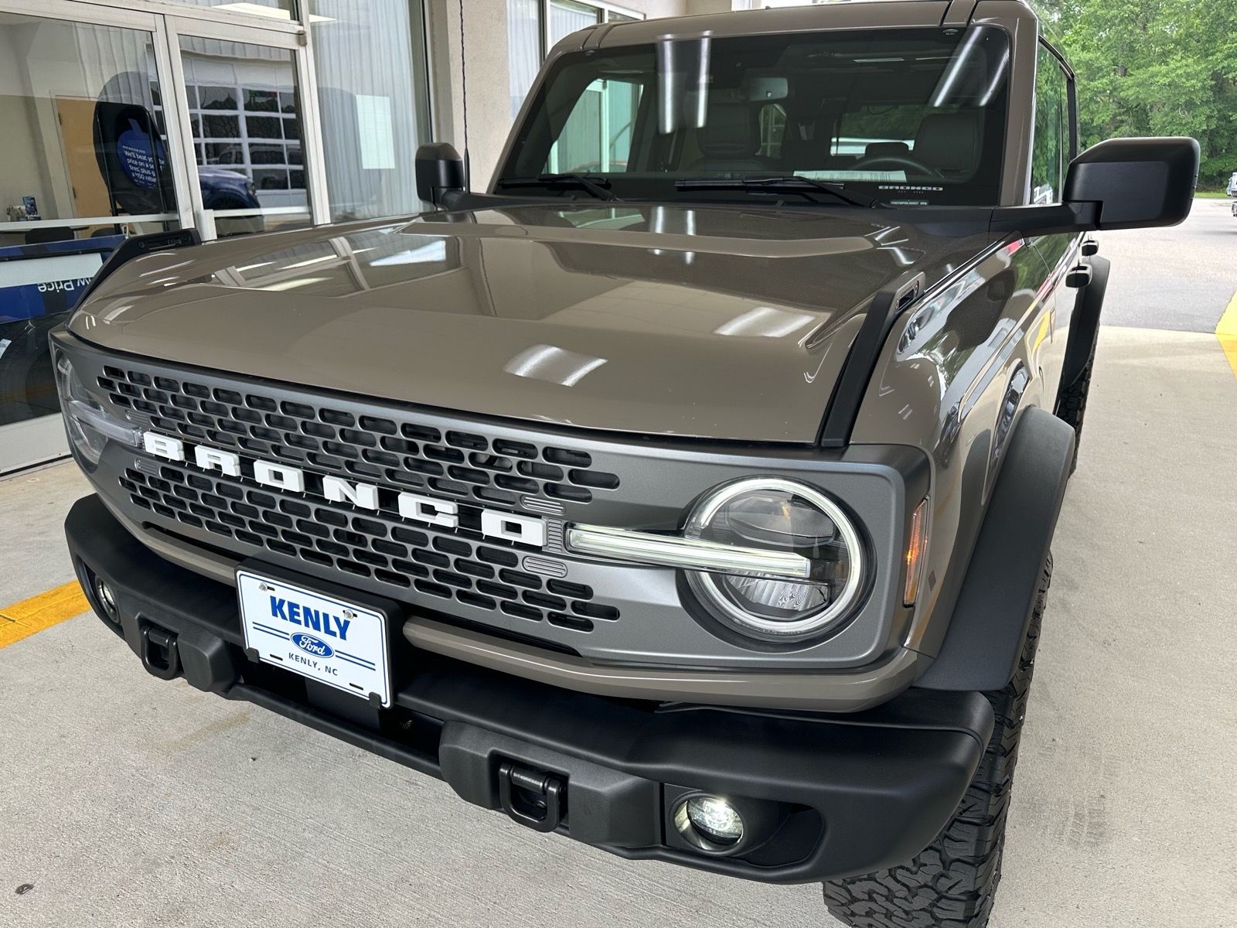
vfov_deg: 56.8
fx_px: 858
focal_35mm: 24
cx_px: 618
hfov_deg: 71.6
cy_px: 464
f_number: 1.78
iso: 64
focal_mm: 6.86
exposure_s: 1/187
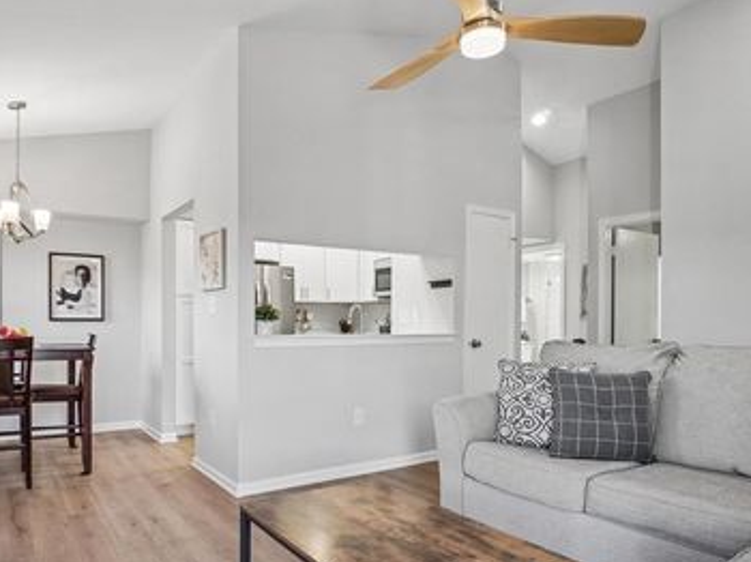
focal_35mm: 23
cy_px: 314
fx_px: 492
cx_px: 309
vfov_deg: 59.3
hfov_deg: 74.1
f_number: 8
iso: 500
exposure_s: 1/15
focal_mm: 11
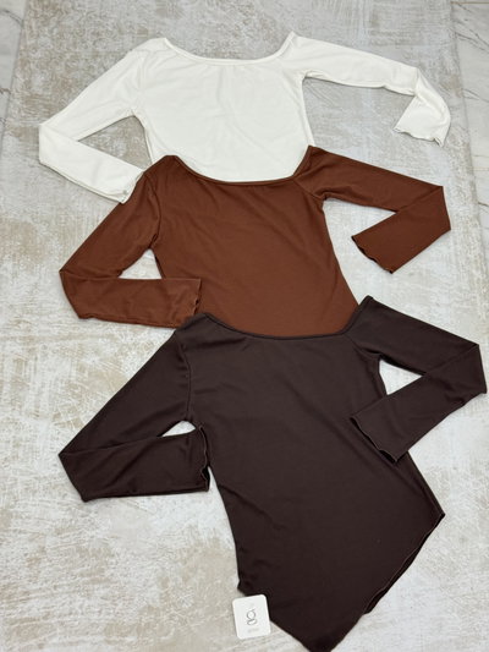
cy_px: 326
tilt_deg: -59.8
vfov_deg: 39.6
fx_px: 904
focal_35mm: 48
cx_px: 244
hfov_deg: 30.3
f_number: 1.78
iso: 160
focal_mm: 6.76
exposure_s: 1/50
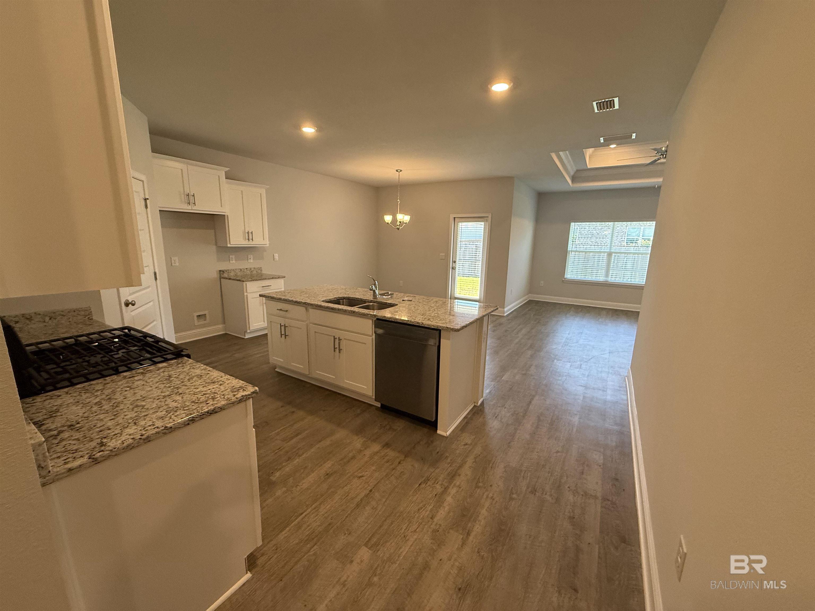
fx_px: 330
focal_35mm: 14
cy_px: 306
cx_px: 408
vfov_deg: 85.7
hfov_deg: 102.1
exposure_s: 1/120
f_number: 2.2
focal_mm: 2.22
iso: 250
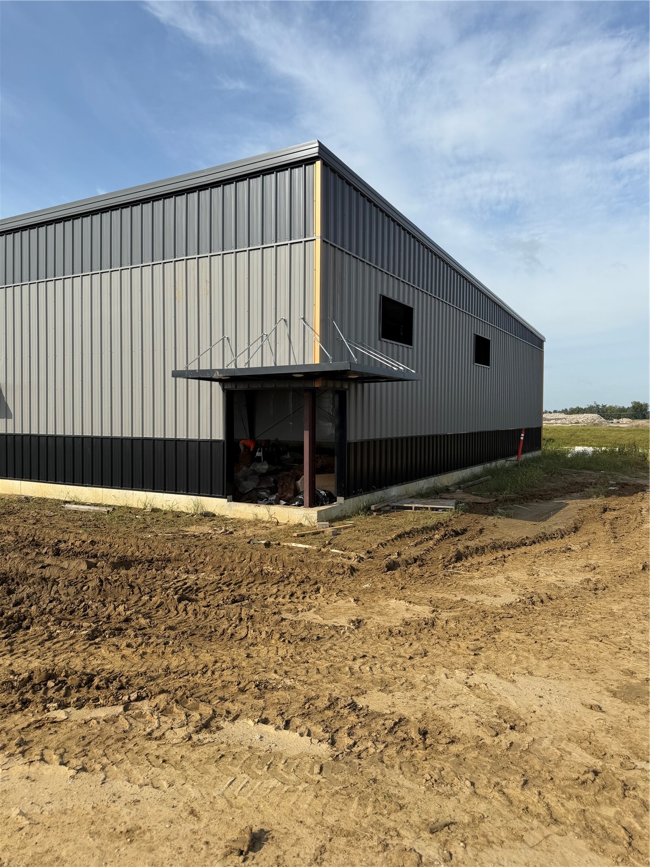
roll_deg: +0.2
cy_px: 434
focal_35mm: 24
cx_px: 325
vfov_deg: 71.6
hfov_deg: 56.8
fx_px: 601
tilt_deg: -3.3
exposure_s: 1/4673
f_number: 1.78
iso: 80
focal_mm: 6.76
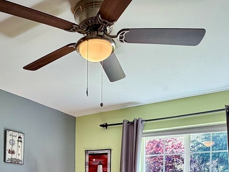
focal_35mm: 40
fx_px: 265
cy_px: 189
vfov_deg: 31.8
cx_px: 74
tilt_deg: -1.3
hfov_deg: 46.0
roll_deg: +0.1
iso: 125
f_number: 2.2
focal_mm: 2.22
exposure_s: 1/120
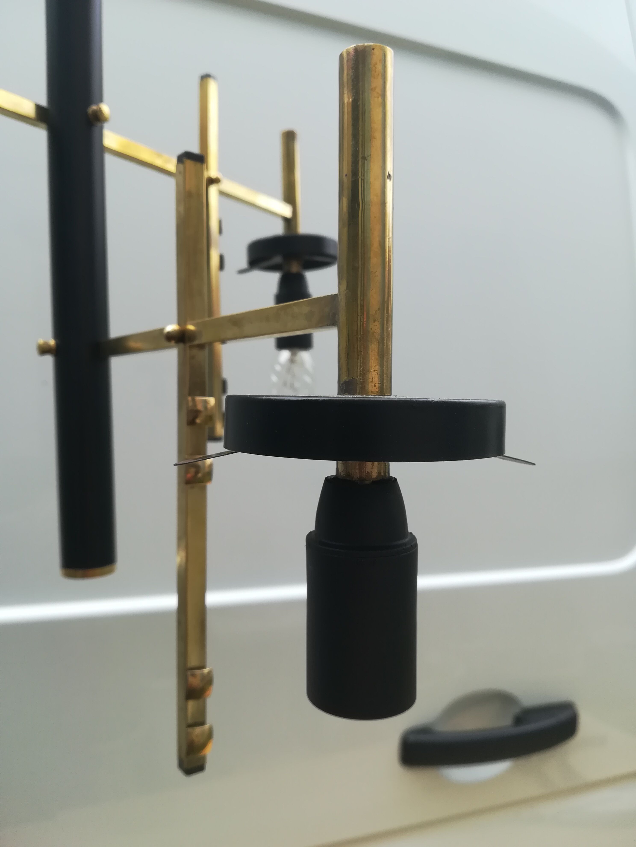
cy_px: 424
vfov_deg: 67.3
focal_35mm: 26
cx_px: 318
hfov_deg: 53.1
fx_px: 637
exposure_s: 1/196
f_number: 2.2
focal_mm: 3.83
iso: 50
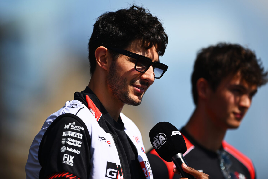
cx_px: 134
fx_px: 2978
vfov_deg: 3.4
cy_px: 90
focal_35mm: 400
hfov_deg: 5.2
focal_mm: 400
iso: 100
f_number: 2.8
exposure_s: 1/2500
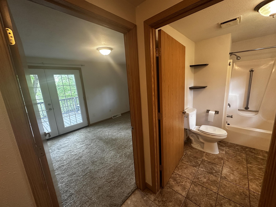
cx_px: 138
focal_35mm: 14
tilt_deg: -11.8
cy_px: 104
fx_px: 112
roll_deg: +3.6
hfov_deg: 102.1
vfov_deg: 85.7
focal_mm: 2.22
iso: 400
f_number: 2.2
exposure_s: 1/60
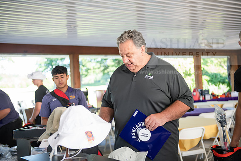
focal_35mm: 50
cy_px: 80
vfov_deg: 27.0
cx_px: 120
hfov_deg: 39.6
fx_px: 335
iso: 400
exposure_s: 1/200
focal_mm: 50
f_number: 3.2
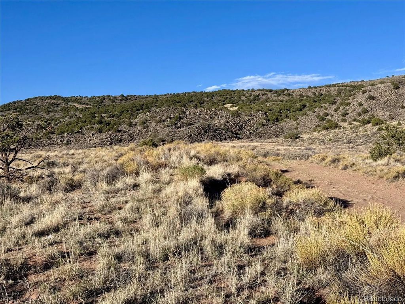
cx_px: 202
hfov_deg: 39.7
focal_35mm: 48
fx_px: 562
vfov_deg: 30.3
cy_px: 152
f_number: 1.78
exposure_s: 1/4310
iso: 64
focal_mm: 6.76
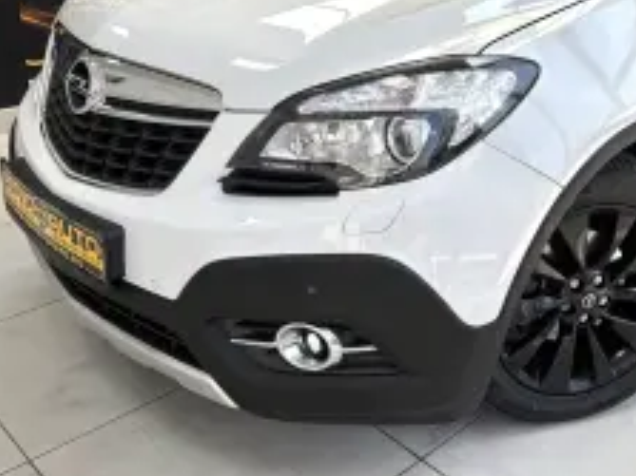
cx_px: 462
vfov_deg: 33.5
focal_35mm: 42
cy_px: 111
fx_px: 771
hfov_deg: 43.6
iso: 40
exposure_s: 1/192
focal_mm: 5.96
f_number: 1.6
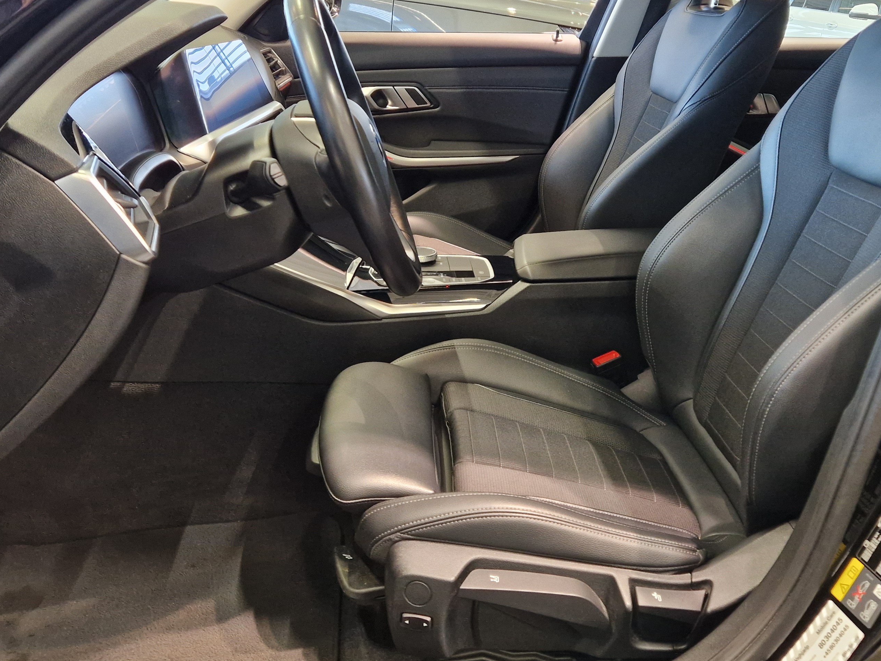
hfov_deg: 51.1
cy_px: 236
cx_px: 516
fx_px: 916
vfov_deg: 39.3
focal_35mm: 36
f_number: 1.8
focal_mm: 5.4
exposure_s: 1/100
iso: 320
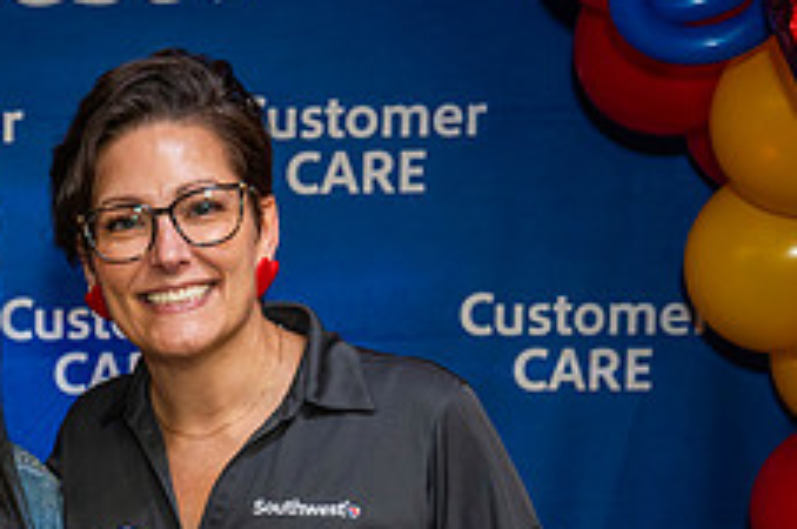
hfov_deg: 18.8
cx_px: -71
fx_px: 2321
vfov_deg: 12.8
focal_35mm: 105
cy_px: 520
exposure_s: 1/160
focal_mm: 40
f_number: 4
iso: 1250
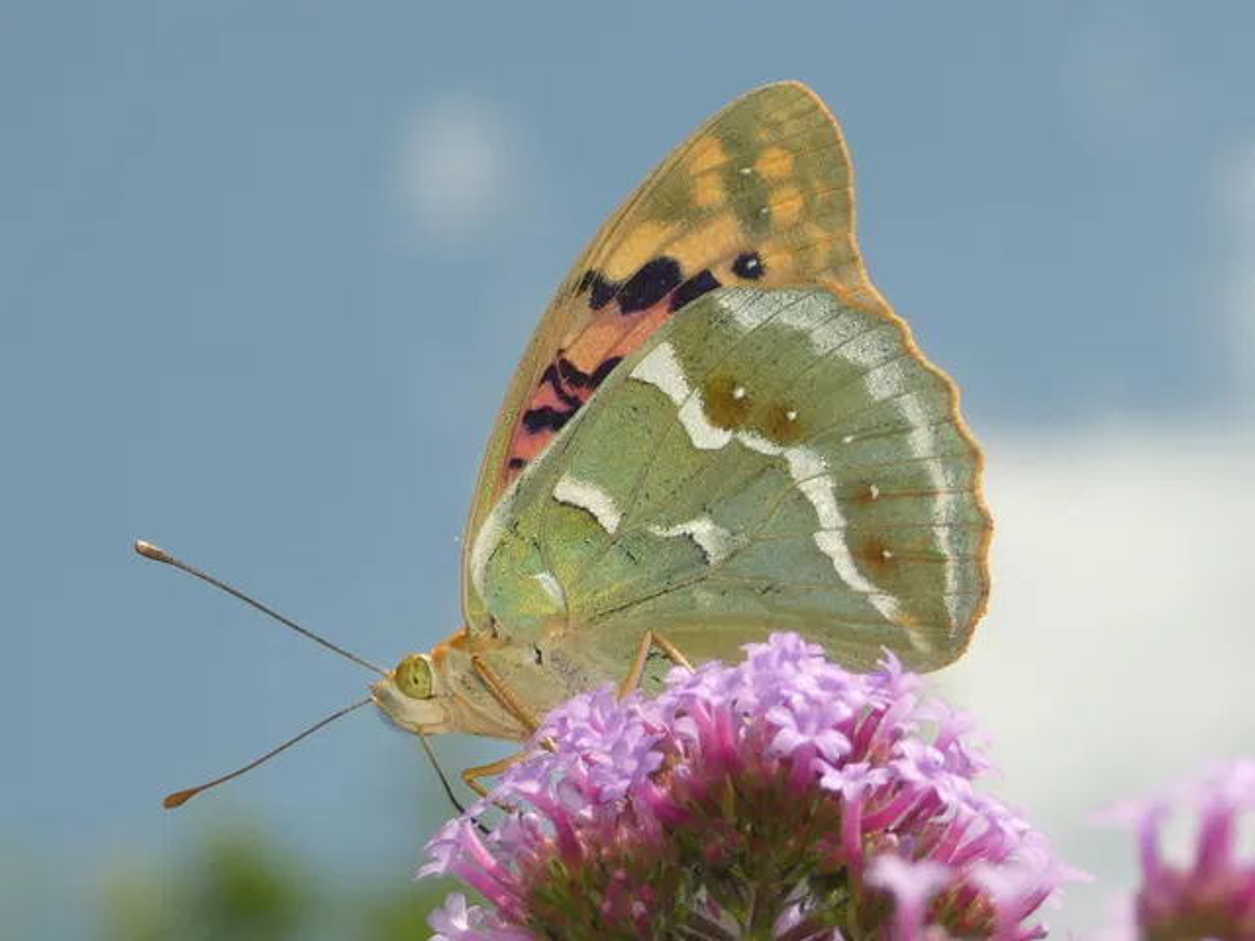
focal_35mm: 183
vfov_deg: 8.1
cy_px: 470
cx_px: 628
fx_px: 6635
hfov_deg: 10.8
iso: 80
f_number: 5.5
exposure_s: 1/160
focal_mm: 32.7
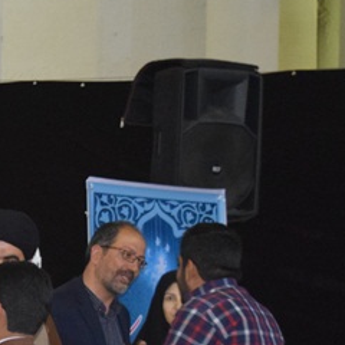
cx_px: -148
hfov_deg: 9.4
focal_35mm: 182
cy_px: 341
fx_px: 2052
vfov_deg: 9.5
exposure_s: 1/60
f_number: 4.8
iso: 3200
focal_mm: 38
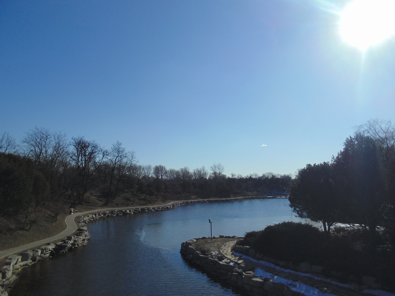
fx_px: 297
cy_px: 148
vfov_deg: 53.1
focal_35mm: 26
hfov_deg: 67.3
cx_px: 198
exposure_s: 1/250
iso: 80
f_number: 11.5
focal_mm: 4.6
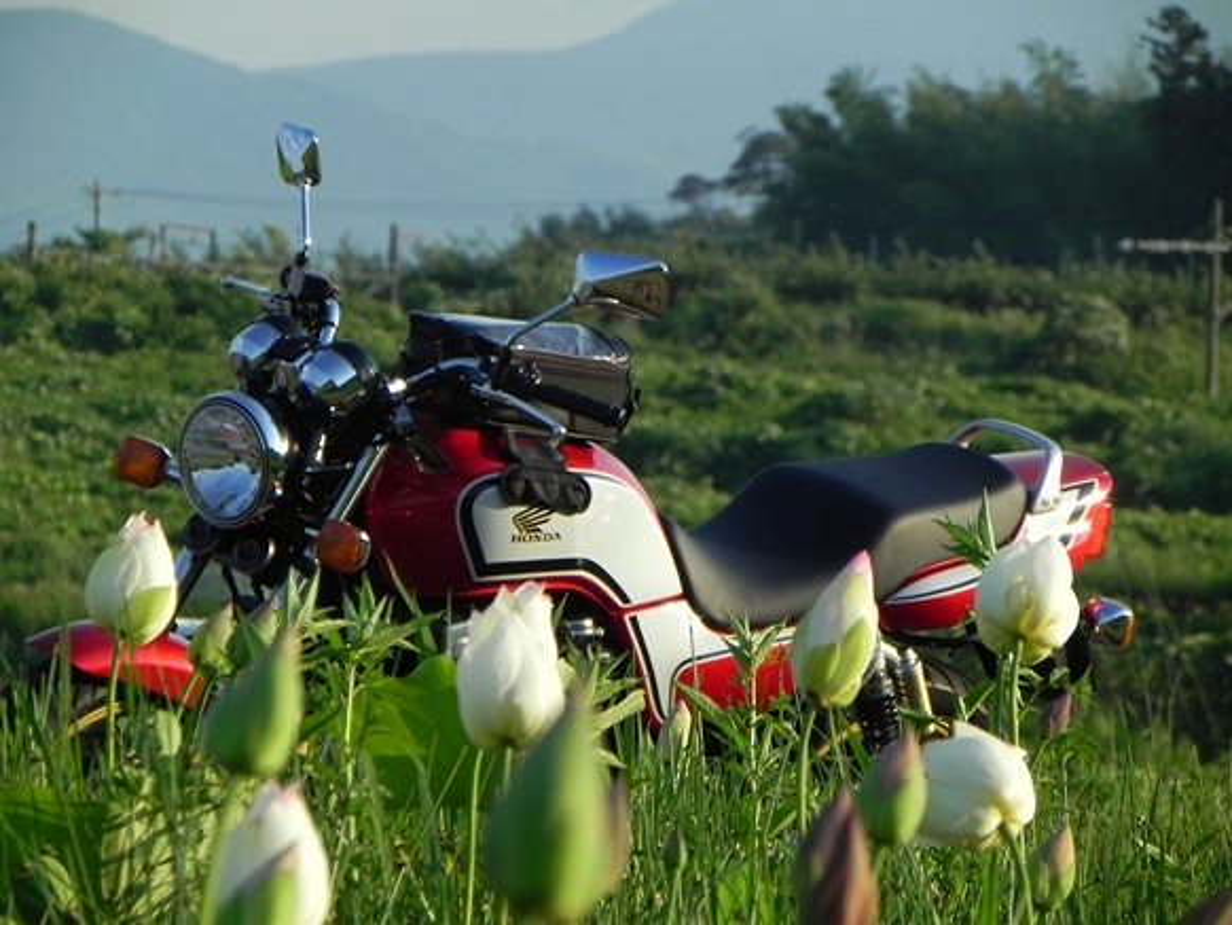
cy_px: 462
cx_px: 616
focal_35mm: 425
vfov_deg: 3.5
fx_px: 15132
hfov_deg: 4.7
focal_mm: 75.7
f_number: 6.3
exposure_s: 1/526
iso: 160
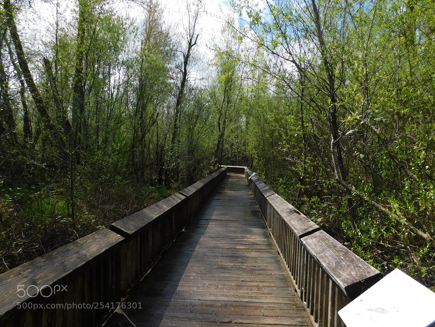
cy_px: 164
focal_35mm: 23
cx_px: 218
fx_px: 289
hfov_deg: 73.9
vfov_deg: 58.9
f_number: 3
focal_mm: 4
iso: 125
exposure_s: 1/1500
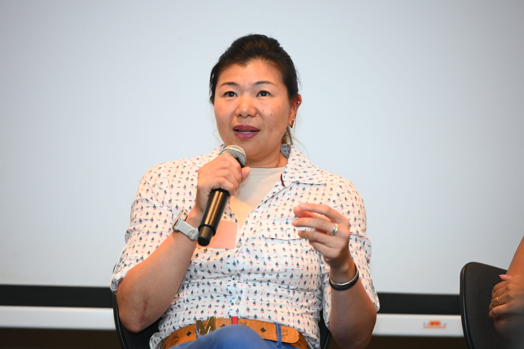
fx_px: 2110
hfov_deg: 14.2
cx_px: 262
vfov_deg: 9.5
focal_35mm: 145
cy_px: 174
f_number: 2.8
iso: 1250
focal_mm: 145
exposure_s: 1/200
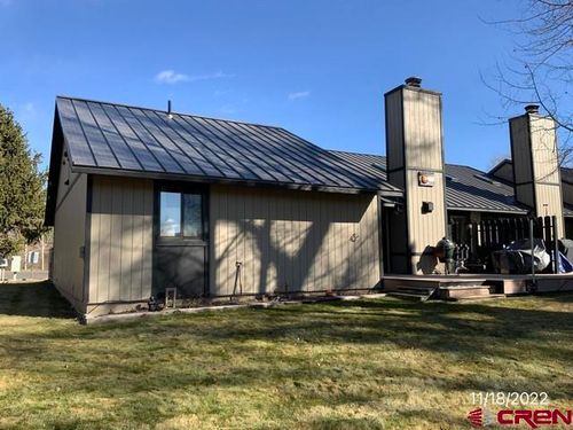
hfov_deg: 61.7
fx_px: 480
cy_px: 215
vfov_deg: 48.2
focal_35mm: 29
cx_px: 286
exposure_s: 1/1055
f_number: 1.8
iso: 16
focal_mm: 3
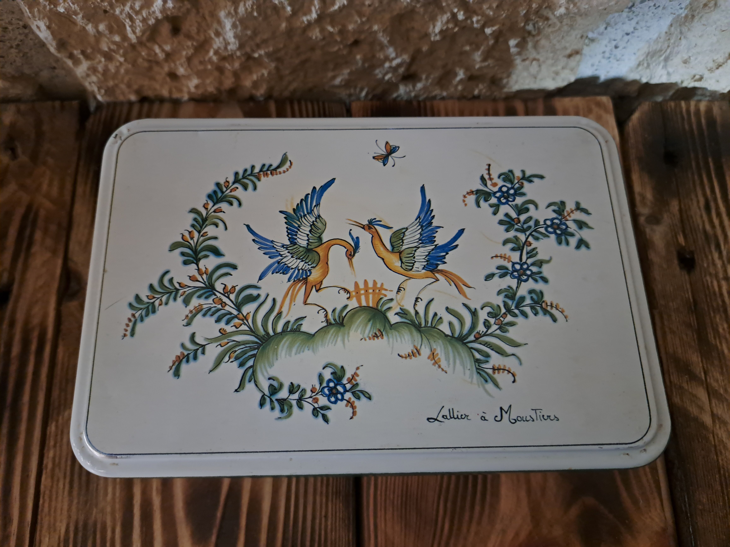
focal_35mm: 24
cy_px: 274
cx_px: 365
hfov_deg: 71.6
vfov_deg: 56.8
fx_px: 506
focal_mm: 5.23
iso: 1600
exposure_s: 1/20
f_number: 1.8
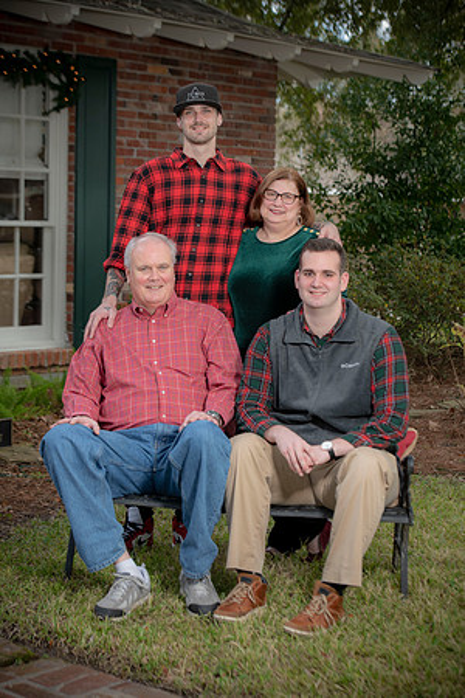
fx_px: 1647
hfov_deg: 16.1
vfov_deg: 23.9
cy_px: 349
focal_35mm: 85
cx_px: 232
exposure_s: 1/200
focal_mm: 85
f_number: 5
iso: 320
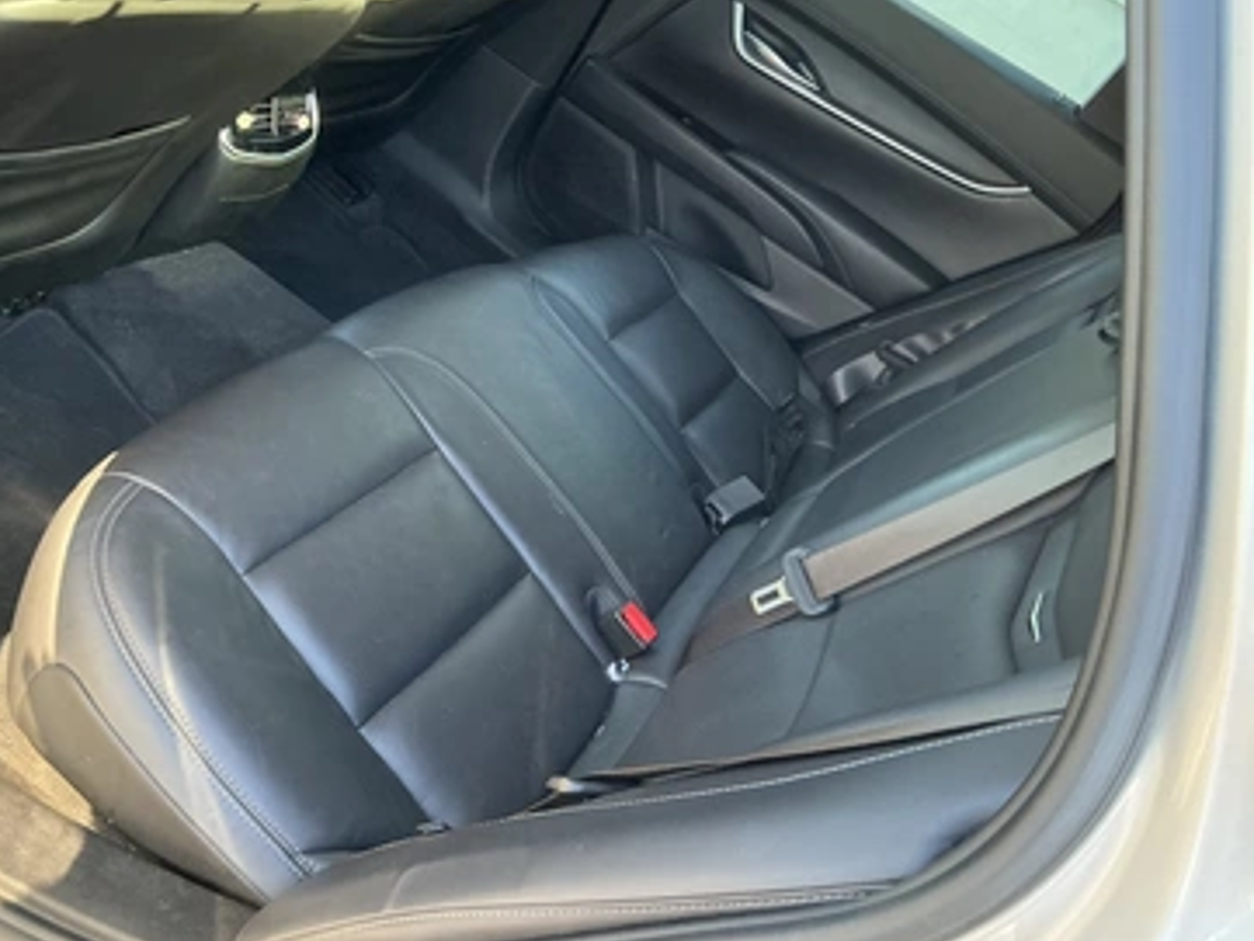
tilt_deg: -27.9
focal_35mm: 31
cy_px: 451
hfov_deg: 58.3
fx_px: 1123
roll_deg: -32.5
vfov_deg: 45.5
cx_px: 580
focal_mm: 3
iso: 160
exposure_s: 1/60
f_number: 1.8
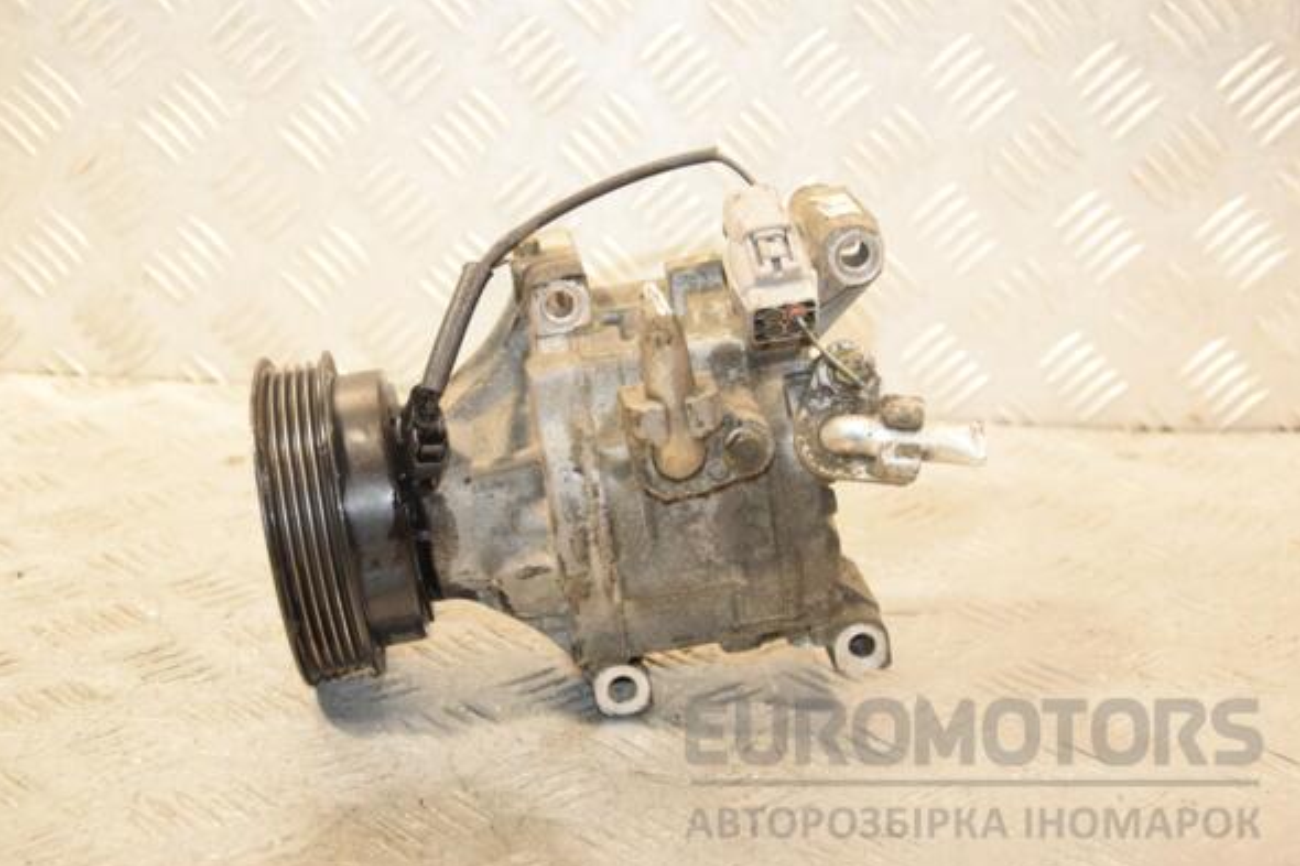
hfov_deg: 32.9
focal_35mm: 61
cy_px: 439
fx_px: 2202
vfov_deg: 22.2
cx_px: 643
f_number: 5.6
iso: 1600
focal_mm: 40
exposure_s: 1/160
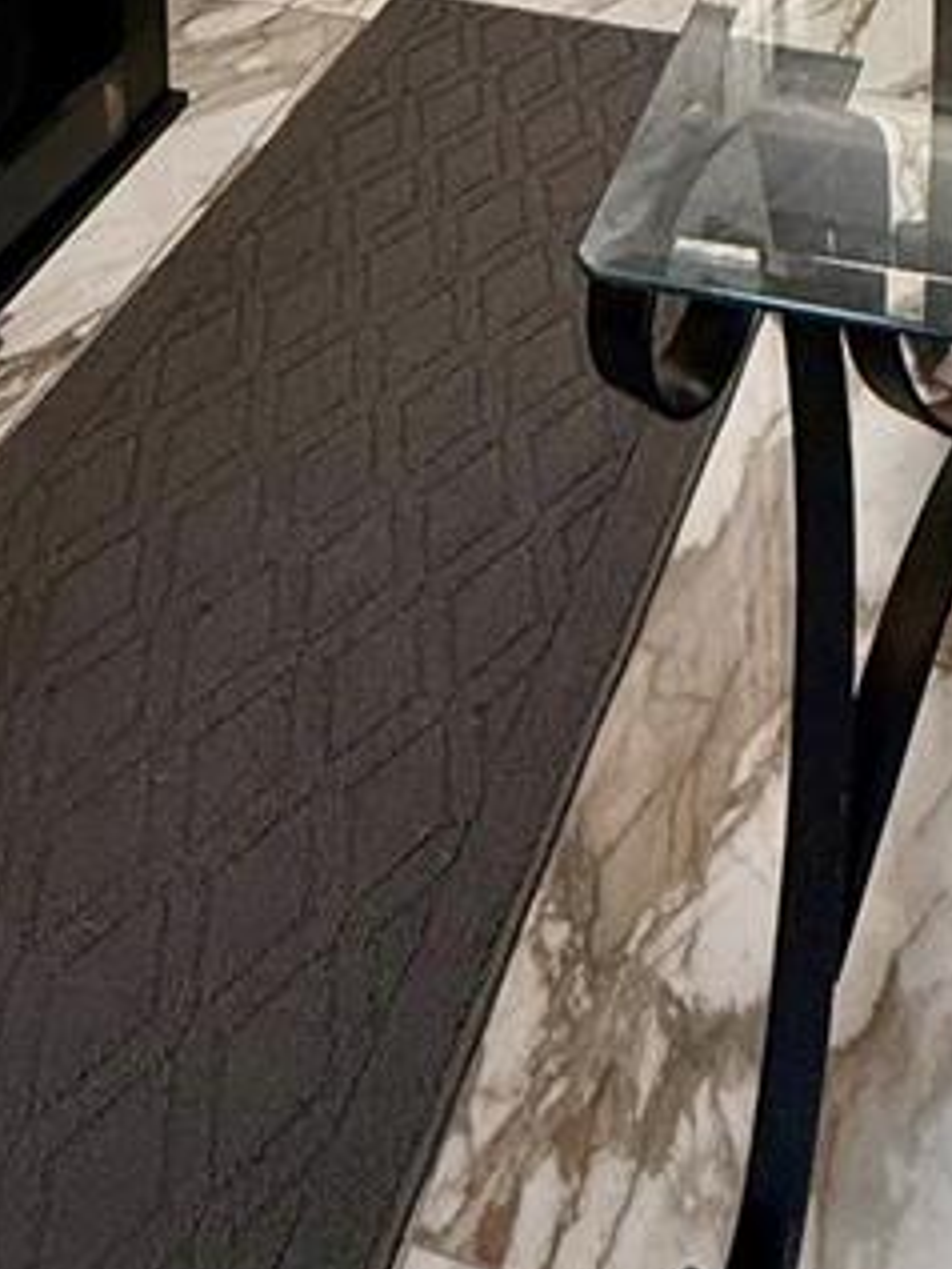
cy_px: -941
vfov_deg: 22.8
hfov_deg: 27.4
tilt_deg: -0.7
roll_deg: +0.3
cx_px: 624
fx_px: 1942
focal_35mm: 53
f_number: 2.2
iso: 320
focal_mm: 2.22
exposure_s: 1/120
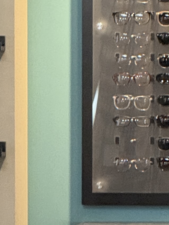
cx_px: 231
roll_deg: +0.2
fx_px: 3709
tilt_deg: -1.2
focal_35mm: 570
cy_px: 125
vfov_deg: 3.5
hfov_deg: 2.6
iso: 640
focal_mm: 15.66
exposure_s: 1/40
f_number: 2.8
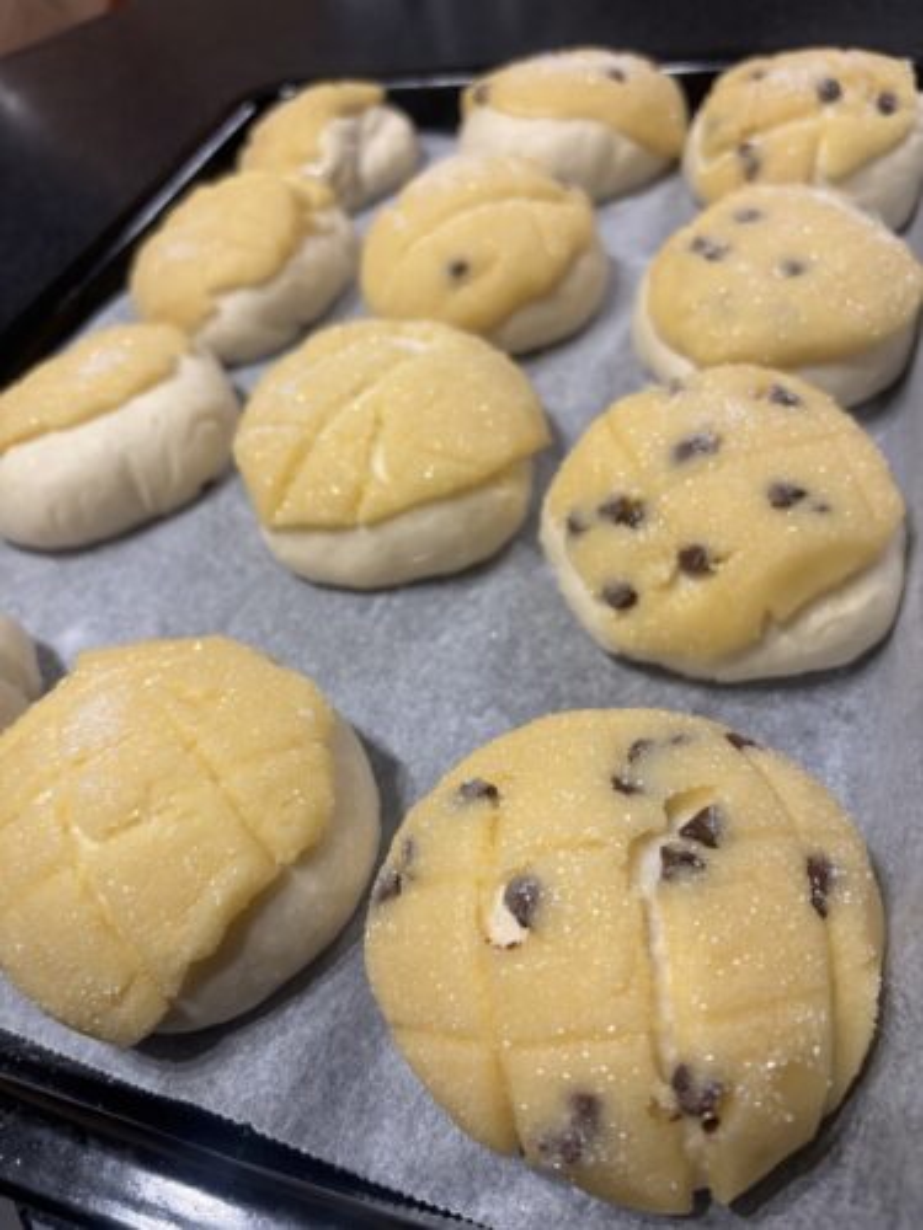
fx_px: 924
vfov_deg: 67.3
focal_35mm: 26
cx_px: 462
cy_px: 615
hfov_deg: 53.1
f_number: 1.6
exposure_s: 1/63
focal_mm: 5.96
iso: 125
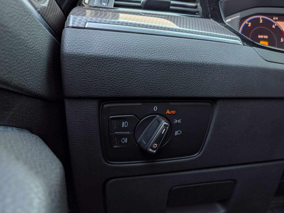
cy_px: 106
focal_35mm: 24
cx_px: 142
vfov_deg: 56.8
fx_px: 197
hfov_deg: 71.6
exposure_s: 1/60
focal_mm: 4.53
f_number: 1.7
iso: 52
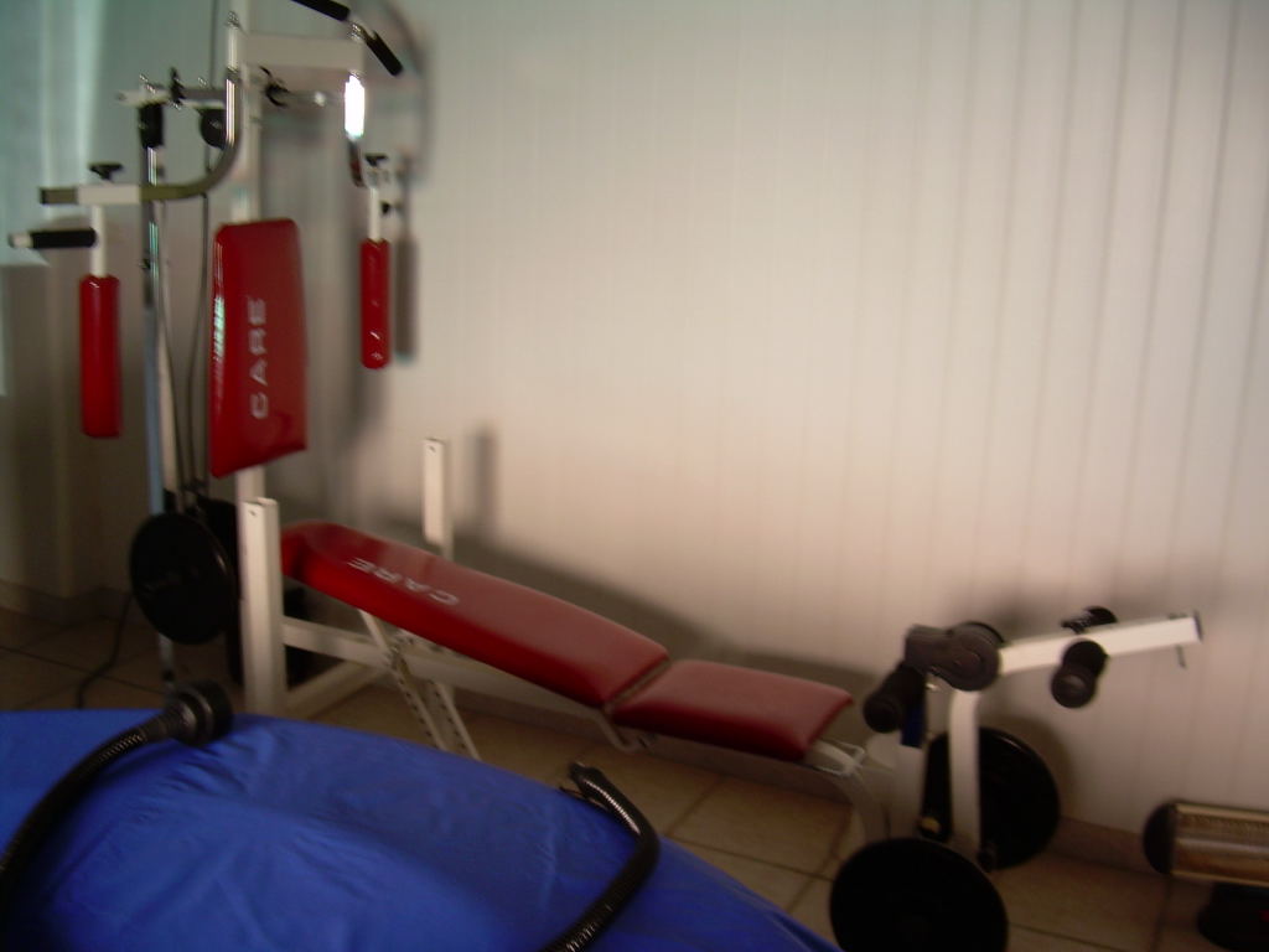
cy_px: 476
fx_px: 1393
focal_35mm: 38
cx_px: 634
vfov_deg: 37.7
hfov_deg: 49.0
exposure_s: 1/3.7
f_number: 2.8
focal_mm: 6.3
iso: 50
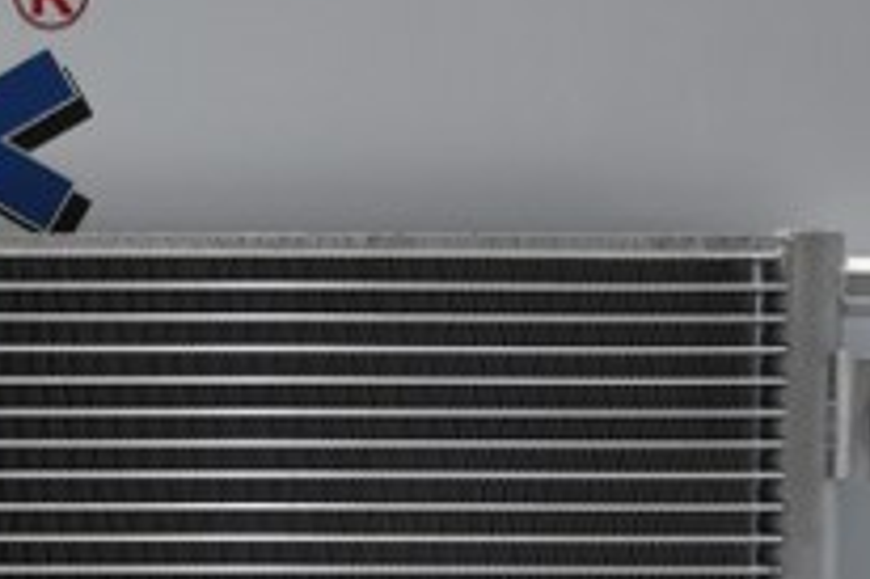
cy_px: 642
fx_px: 2643
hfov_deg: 17.7
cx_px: -215
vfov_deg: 12.3
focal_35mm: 109
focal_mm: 25
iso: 360
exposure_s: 1/40
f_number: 4.2
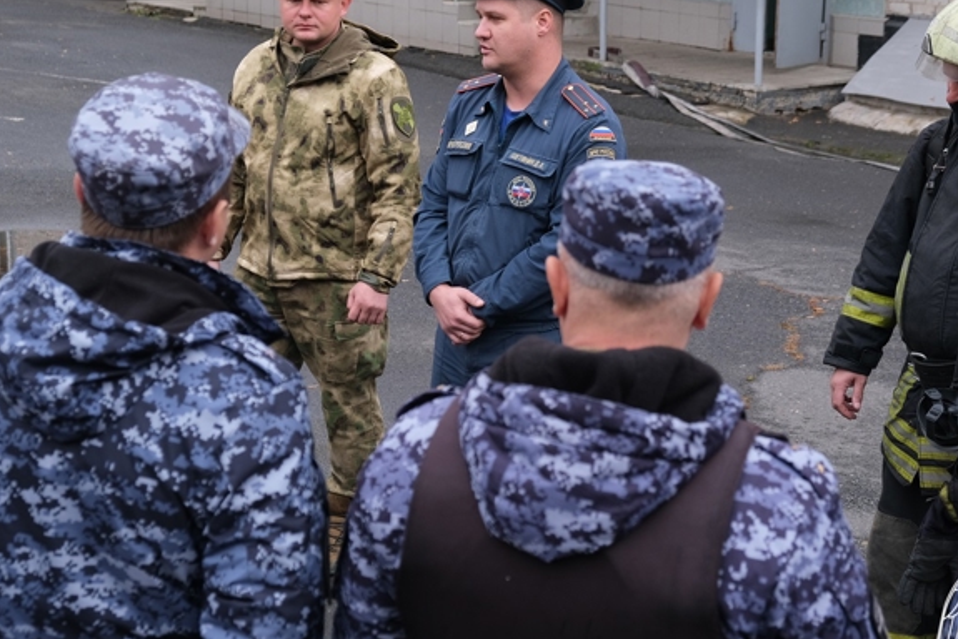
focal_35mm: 73
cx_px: 517
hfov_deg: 27.7
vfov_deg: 18.7
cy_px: 303
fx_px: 1943
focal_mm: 37.4
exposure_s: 1/120
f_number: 4.5
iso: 320
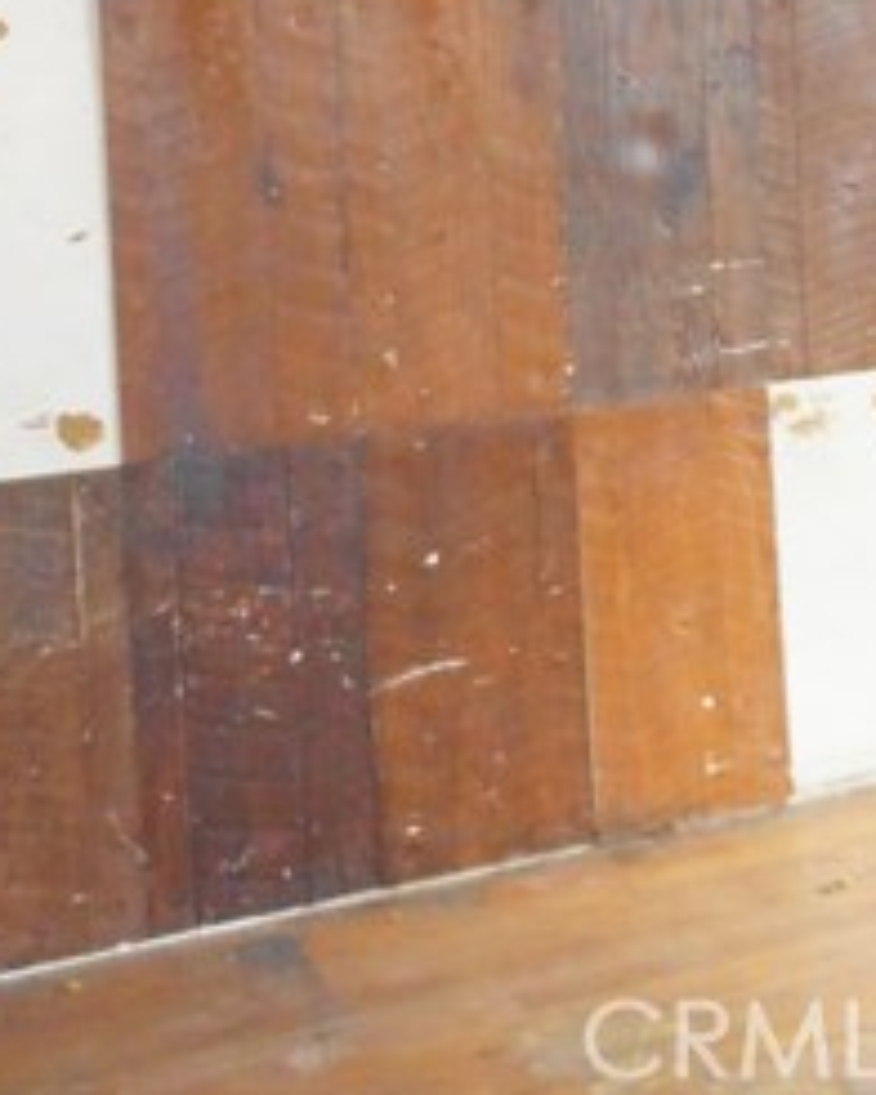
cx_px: 939
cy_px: 31
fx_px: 2398
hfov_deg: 19.9
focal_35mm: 74
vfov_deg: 24.7
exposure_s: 1/25
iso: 450
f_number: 4
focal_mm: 5.2
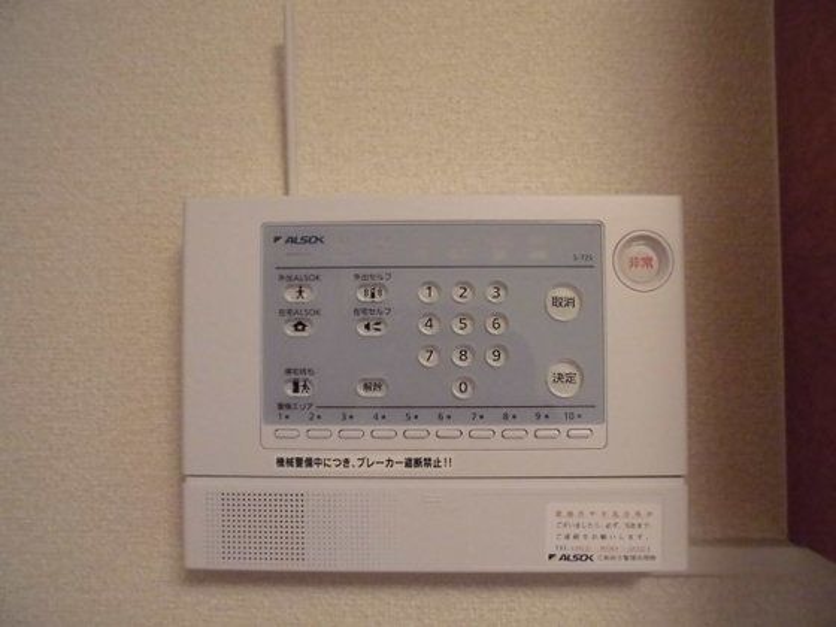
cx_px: 418
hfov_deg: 67.3
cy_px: 314
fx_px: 628
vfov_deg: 53.1
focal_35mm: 26
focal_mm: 4.6
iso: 800
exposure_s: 1/60
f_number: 3.5
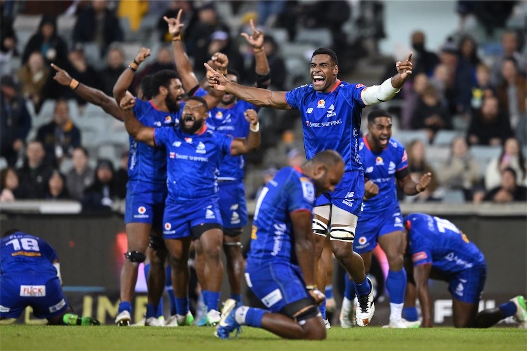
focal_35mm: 400
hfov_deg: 5.2
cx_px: 264
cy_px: 176
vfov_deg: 3.4
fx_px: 5855
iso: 4000
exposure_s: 1/1250
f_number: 2.8
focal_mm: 400
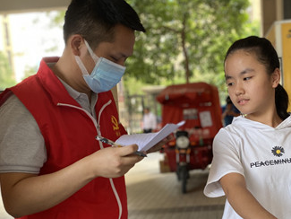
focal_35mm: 48
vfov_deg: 29.7
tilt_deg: -8.4
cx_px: 197
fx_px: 404
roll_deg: +2.4
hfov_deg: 39.1
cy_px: 171
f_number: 1.8
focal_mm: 4.25
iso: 160
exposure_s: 1/60
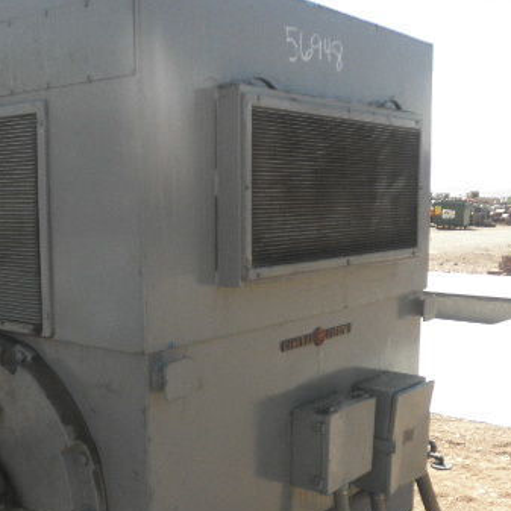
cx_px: 120
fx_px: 785
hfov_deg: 35.2
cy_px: 302
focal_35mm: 47
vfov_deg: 36.0
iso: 64
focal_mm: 5
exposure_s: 1/400
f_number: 3
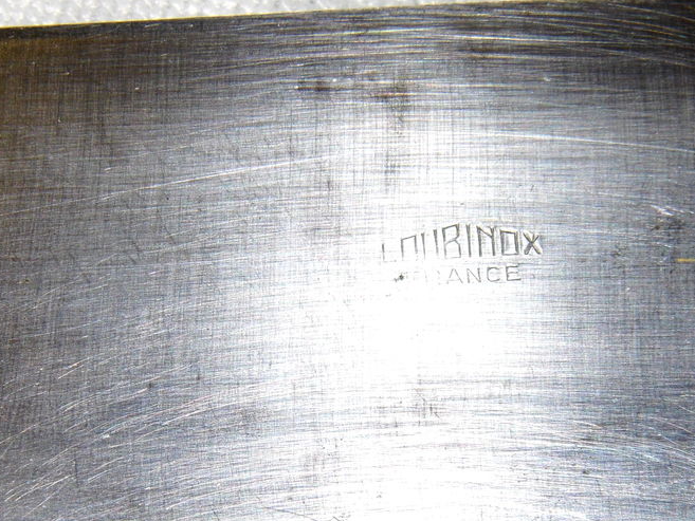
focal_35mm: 201
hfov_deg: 9.8
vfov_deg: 7.4
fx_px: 4036
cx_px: 351
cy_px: 353
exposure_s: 1/60
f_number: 4.7
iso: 100
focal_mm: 23.6
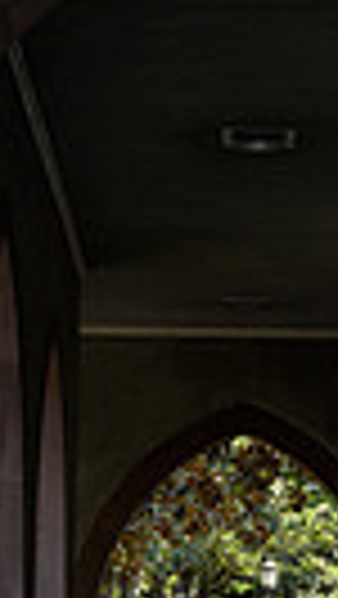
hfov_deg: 9.0
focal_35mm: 135
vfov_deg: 15.6
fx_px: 2147
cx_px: 313
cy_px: 585
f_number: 8
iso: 640
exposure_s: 1/100
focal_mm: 38
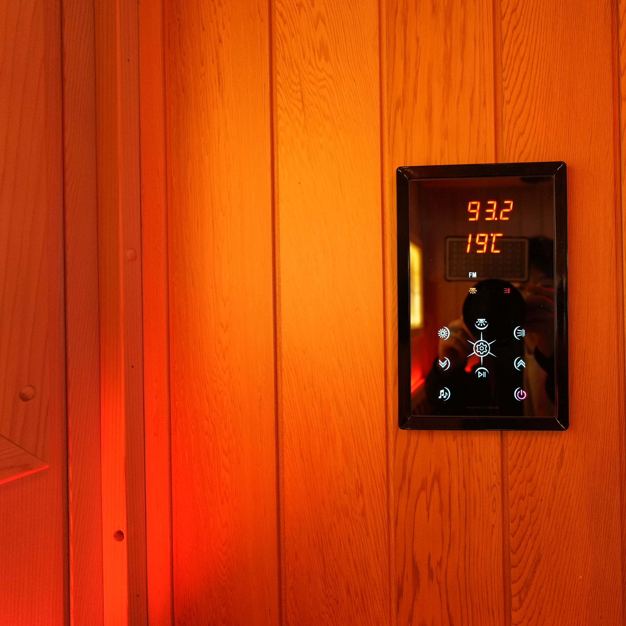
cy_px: 312
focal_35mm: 21
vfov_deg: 72.1
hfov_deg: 67.7
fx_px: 430
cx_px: 467
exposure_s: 1/60
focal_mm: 16
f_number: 4
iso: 2500
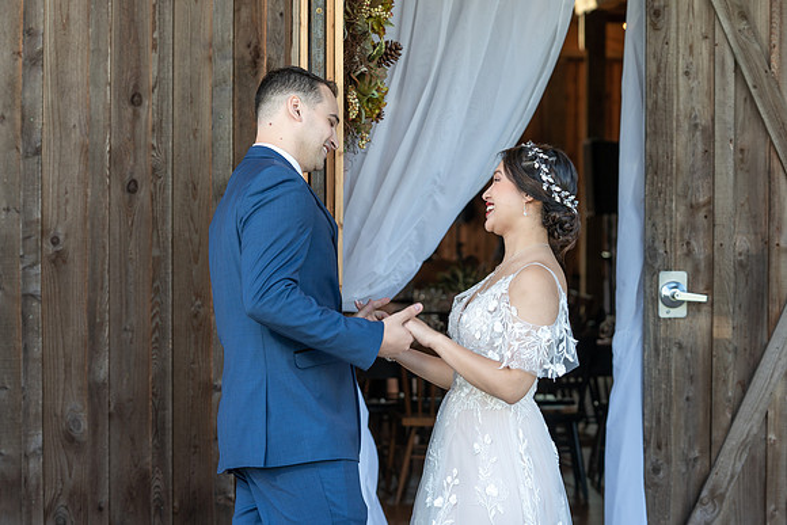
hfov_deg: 22.9
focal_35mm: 89
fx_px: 1939
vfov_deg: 15.4
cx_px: 406
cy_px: 288
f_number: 4
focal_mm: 79
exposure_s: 1/200
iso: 250
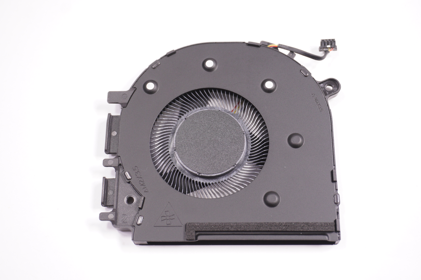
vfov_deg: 25.0
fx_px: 631
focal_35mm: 54
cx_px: 210
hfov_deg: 36.9
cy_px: 140
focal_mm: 36
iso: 500
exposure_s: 1/125
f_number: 5.6
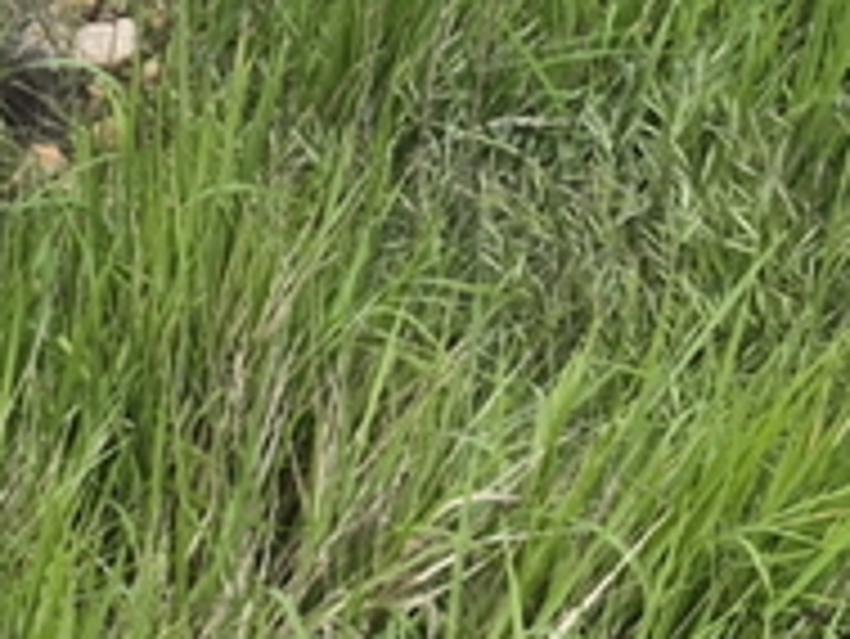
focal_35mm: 146
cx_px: -1192
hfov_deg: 11.3
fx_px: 3587
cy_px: 1503
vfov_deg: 9.2
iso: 25
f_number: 1.8
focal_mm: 5.4
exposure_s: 1/720
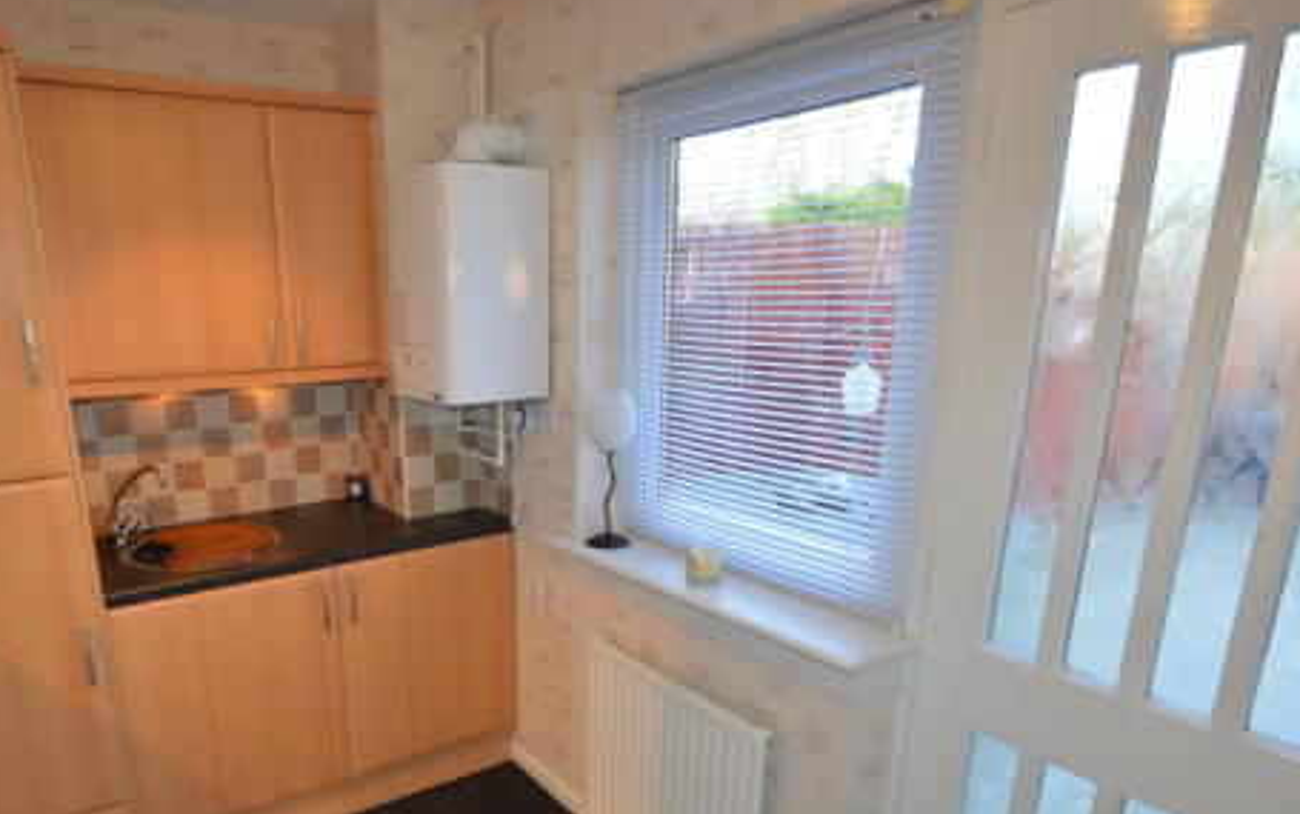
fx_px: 780
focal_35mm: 22
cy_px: 531
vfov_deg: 54.2
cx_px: 503
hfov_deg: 78.4
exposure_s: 1/80
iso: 400
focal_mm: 10
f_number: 4
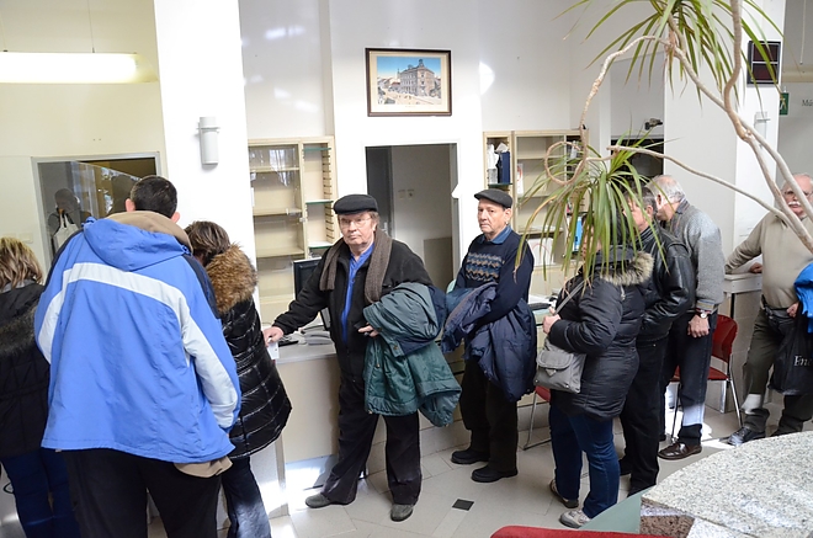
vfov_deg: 47.7
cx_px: 406
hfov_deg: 67.5
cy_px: 269
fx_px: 608
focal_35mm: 27
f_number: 4.8
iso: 2500
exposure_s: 1/125
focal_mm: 18
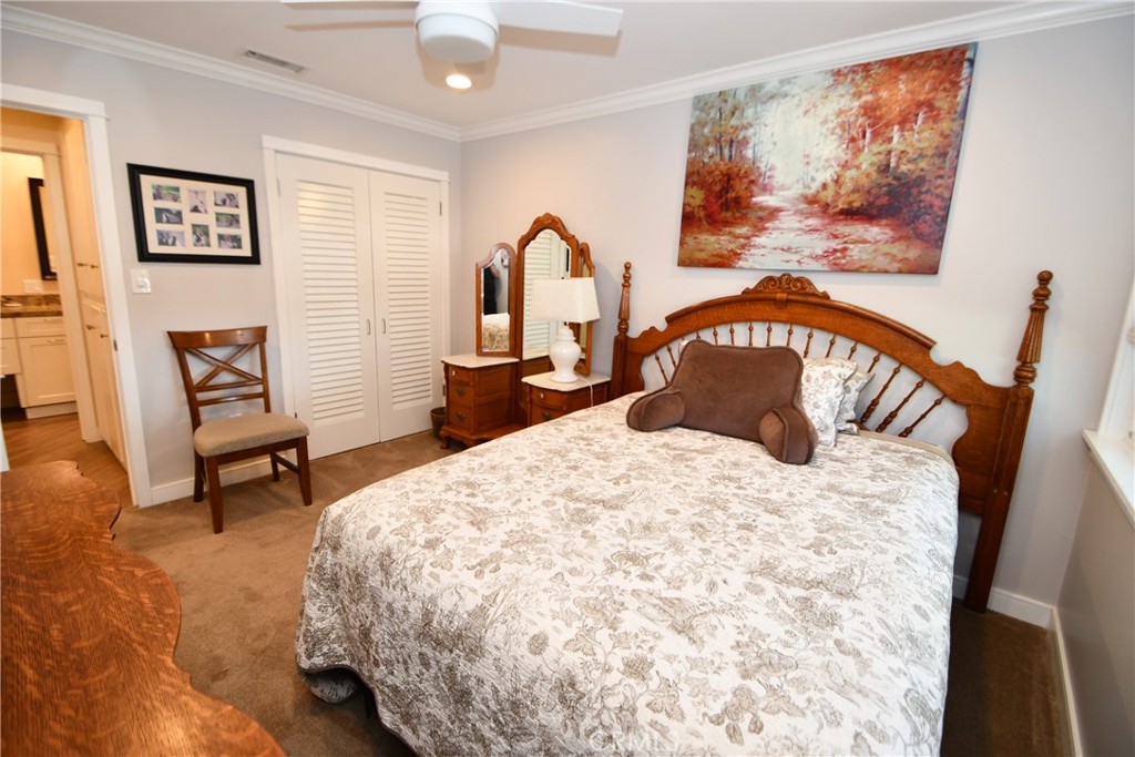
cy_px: 378
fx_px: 473
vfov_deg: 77.3
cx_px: 568
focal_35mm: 15
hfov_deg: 100.4
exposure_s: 1/60
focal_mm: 10
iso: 450
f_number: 4
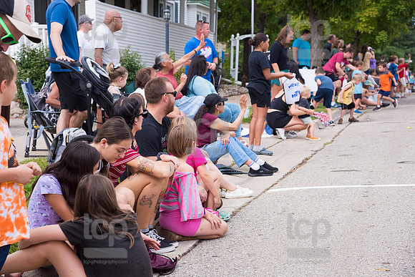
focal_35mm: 70
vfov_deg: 19.5
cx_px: 208
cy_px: 138
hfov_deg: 28.8
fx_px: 807
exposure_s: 1/500
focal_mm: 70
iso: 320
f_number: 6.3
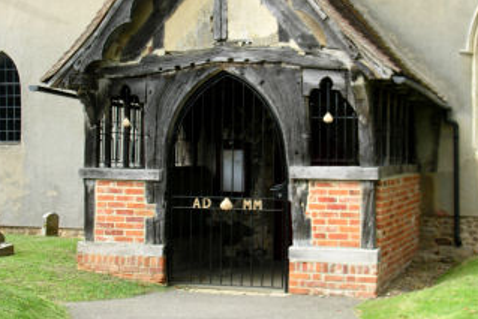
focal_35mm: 81
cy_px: 103
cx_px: 240
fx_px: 1076
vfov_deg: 16.8
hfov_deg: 25.0
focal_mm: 13.8
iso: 50
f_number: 3.9
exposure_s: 1/50.7
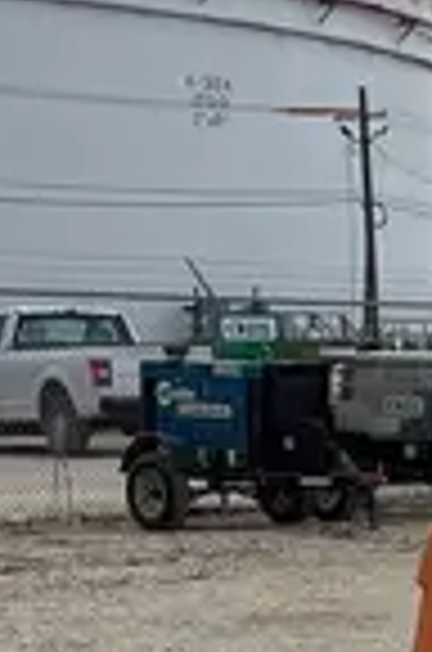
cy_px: 659
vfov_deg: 14.7
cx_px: 1161
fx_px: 2478
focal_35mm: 137
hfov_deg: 8.7
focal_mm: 4.2
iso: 50
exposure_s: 1/3205
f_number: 1.6
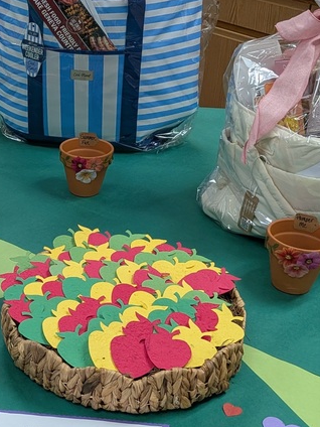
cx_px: 50
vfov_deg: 33.1
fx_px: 715
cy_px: 254
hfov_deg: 24.7
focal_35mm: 58
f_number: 1.7
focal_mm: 4.53
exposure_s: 1/120
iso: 138
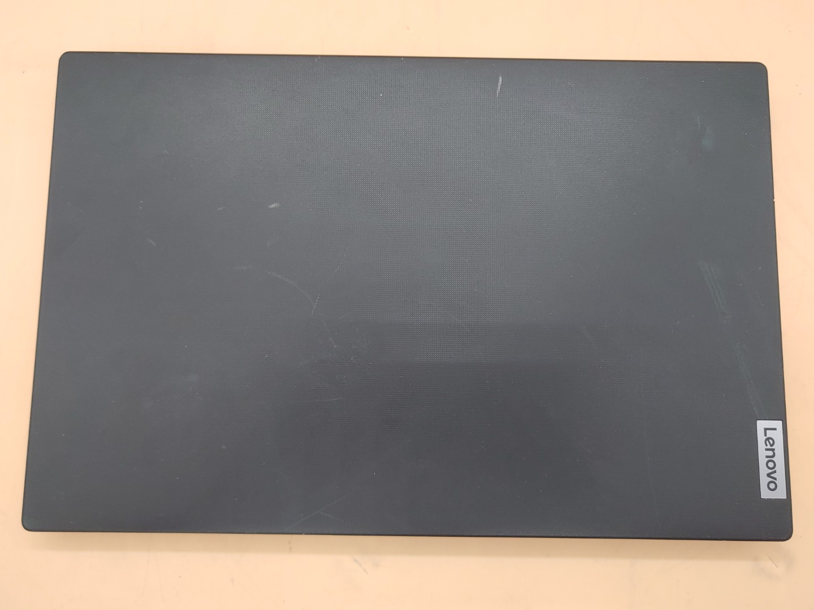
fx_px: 658
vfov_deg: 49.7
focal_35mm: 28
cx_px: 407
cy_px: 305
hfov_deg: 63.4
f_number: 1.8
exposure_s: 1/60
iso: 50
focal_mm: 4.36
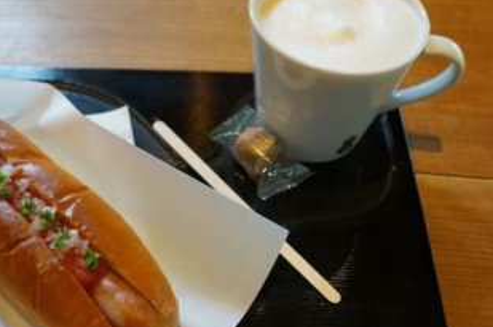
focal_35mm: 42
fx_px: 574
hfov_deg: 45.5
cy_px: 197
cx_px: 150
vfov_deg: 31.7
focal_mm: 18
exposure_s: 1/40
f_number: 3.5
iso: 800
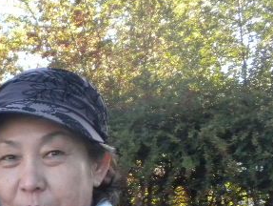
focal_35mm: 103
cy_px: 262
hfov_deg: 18.1
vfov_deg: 13.9
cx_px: -55
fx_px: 813
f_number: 3.5
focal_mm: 6.6
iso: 400
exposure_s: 1/297
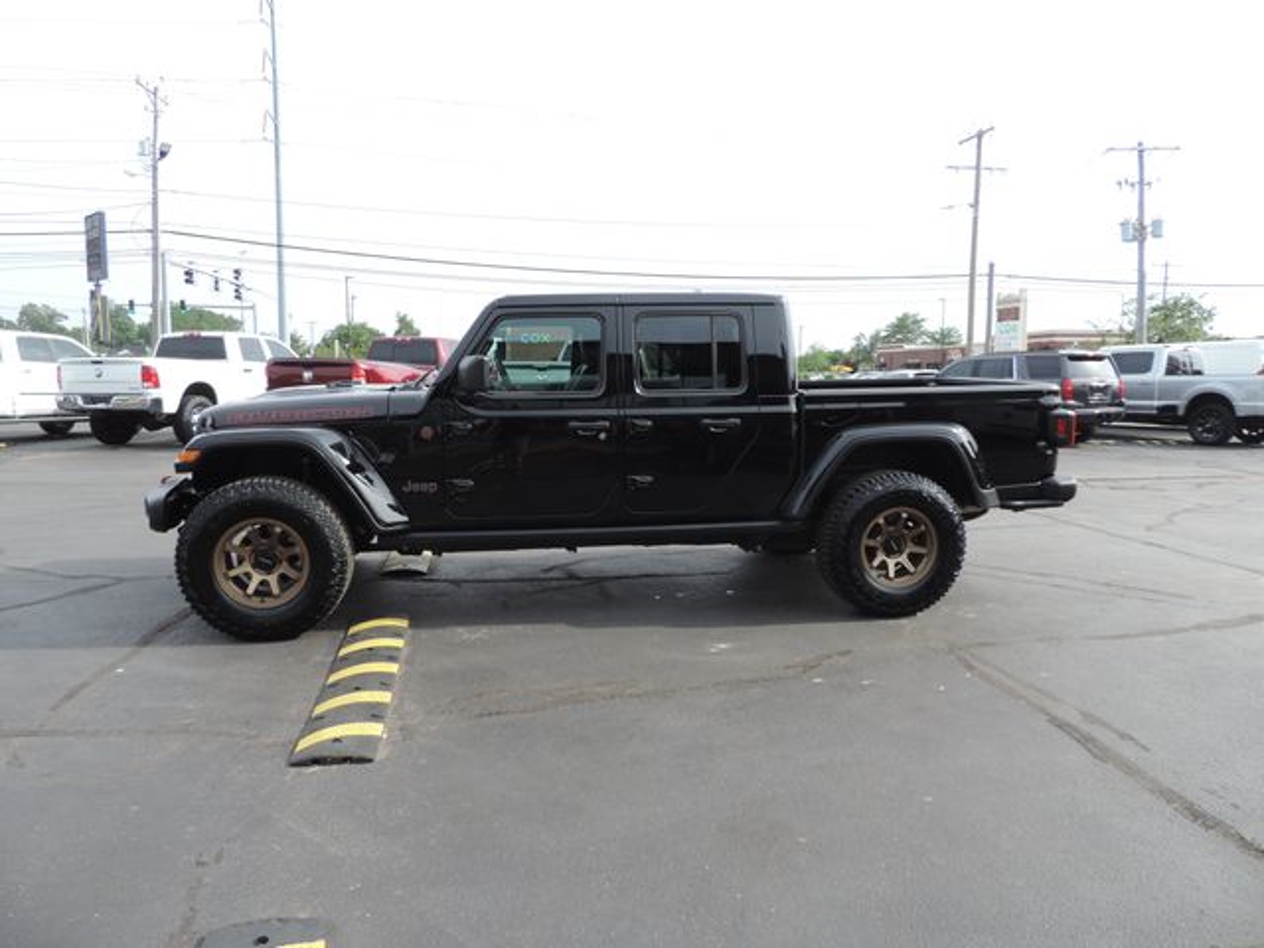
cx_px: 632
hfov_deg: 71.6
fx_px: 876
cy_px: 474
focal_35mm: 24
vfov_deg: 56.8
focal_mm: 4.3
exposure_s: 1/400
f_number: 3
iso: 80
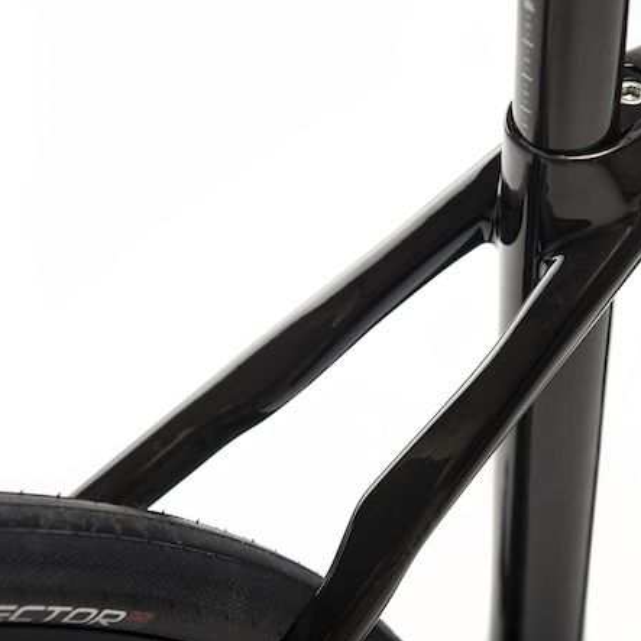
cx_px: 412
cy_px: 320
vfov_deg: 19.3
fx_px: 1886
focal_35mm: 90
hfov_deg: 19.3
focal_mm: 70
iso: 64
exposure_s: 1/200
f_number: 8
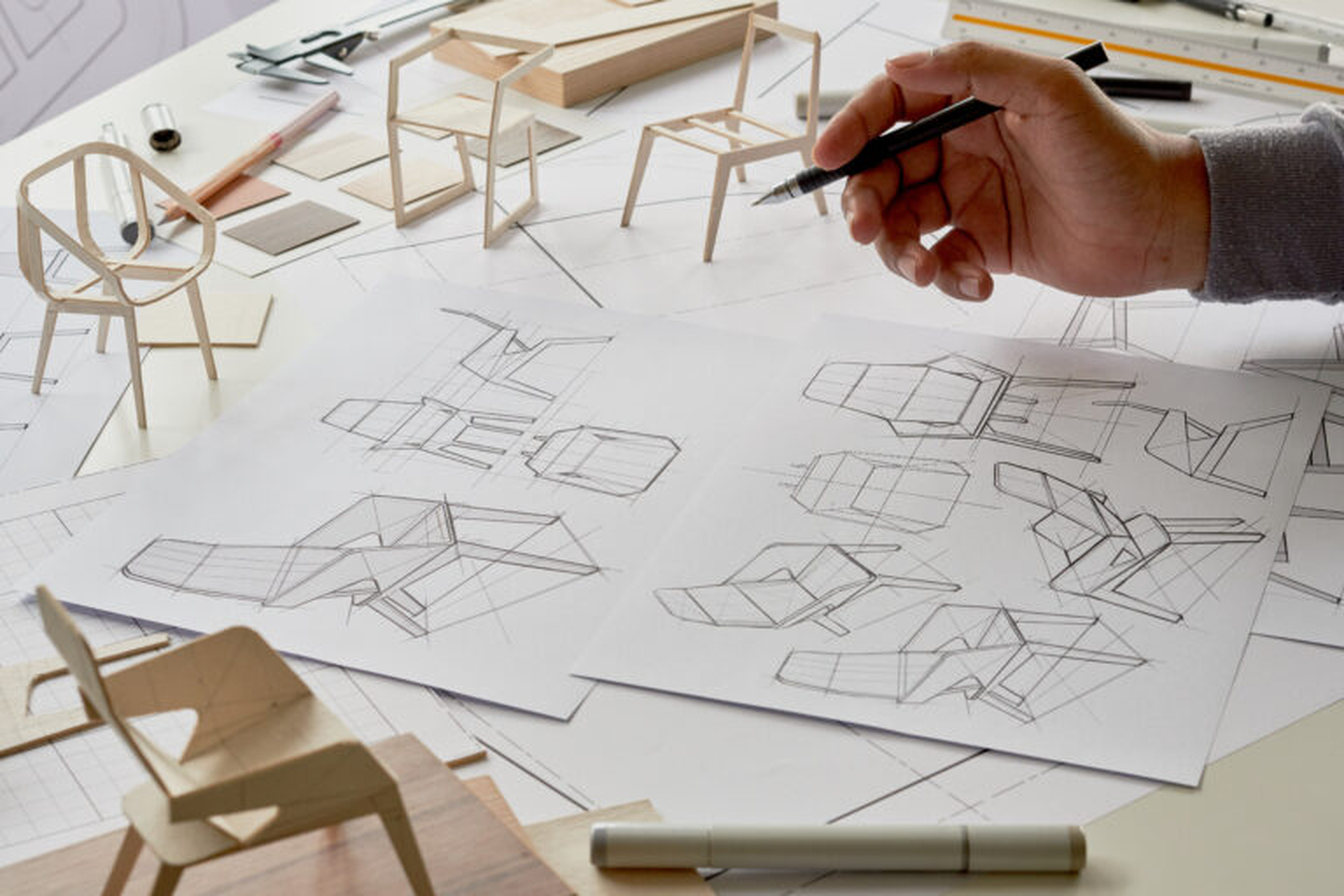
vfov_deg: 18.2
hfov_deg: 27.0
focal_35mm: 75
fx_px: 2800
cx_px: 672
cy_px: 448
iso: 200
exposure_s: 1/60
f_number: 8
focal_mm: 50
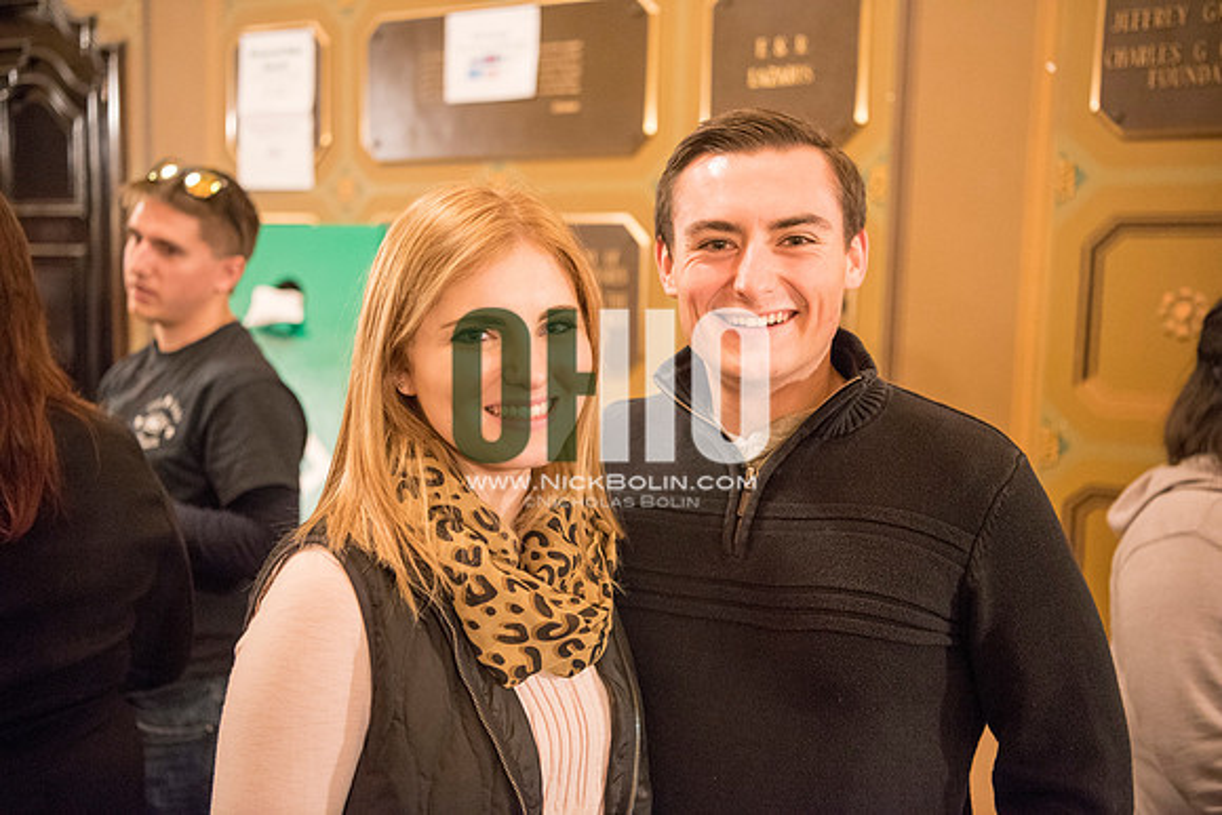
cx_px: 611
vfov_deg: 33.4
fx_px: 1358
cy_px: 408
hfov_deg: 48.4
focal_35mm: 40
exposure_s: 1/60
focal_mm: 40
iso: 4000
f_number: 2.8
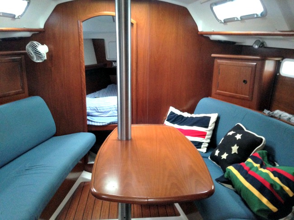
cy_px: 110
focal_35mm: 33
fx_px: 280
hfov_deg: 55.3
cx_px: 147
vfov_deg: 43.0
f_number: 2.4
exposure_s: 1/17
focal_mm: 4.12
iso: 400
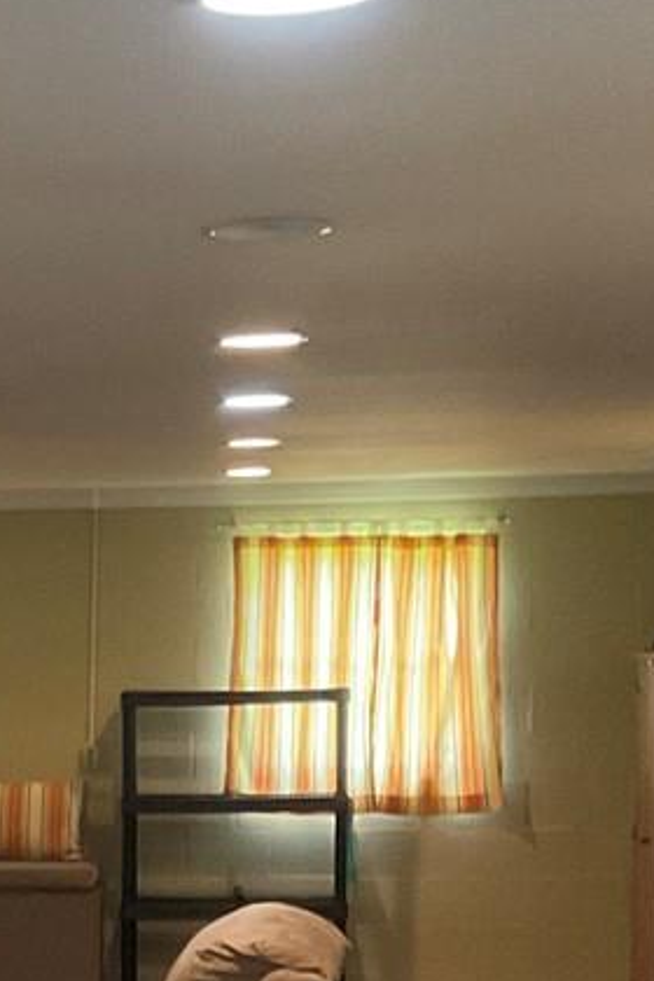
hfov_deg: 11.3
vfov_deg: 17.3
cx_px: -439
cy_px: 1011
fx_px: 3134
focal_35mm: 115
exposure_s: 1/60
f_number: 1.8
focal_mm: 3
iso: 250
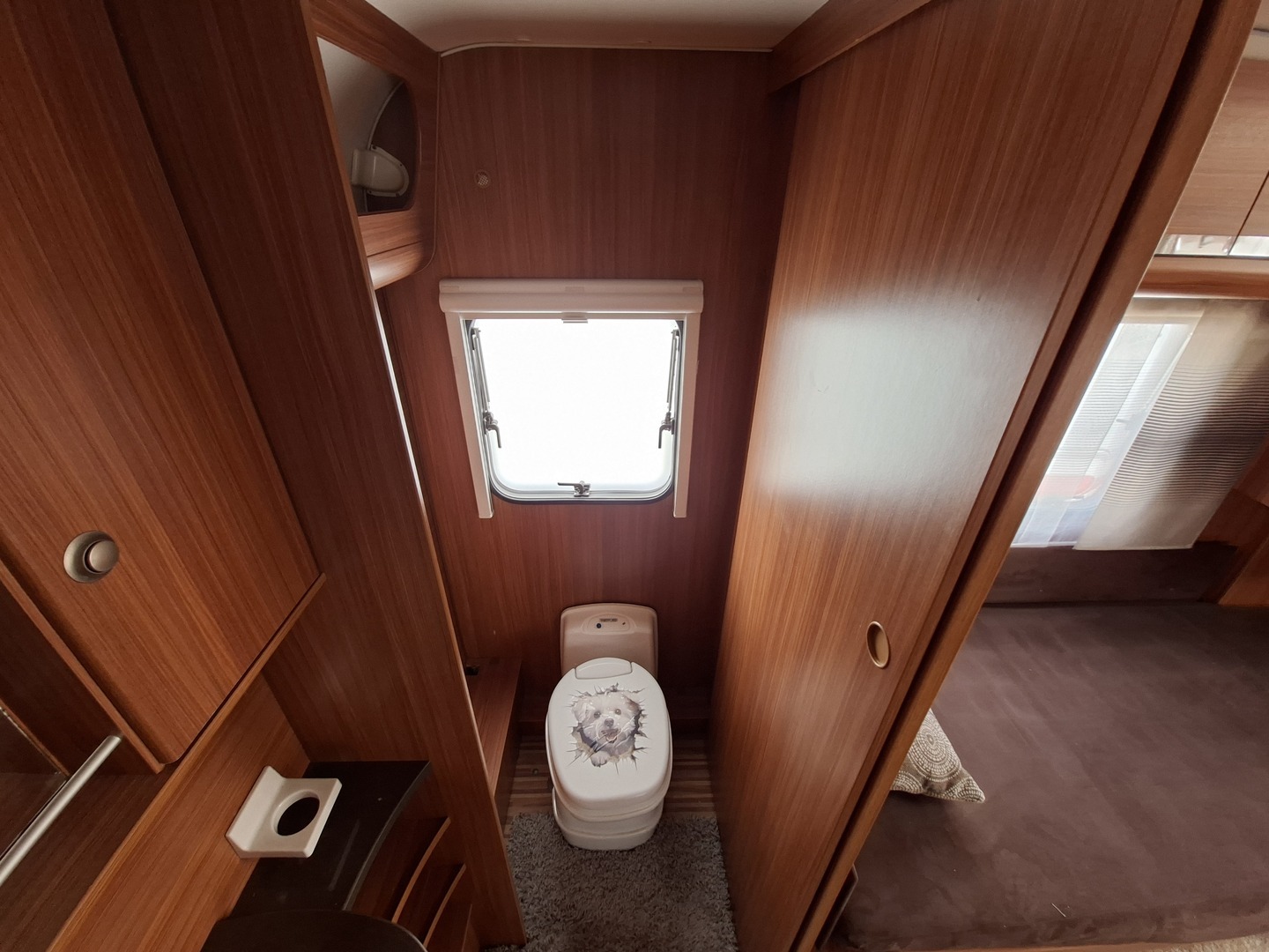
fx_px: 477
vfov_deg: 89.9
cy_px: 476
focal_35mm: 13
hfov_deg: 106.2
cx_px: 634
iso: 125
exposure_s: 1/50
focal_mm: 1.74
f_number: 2.2
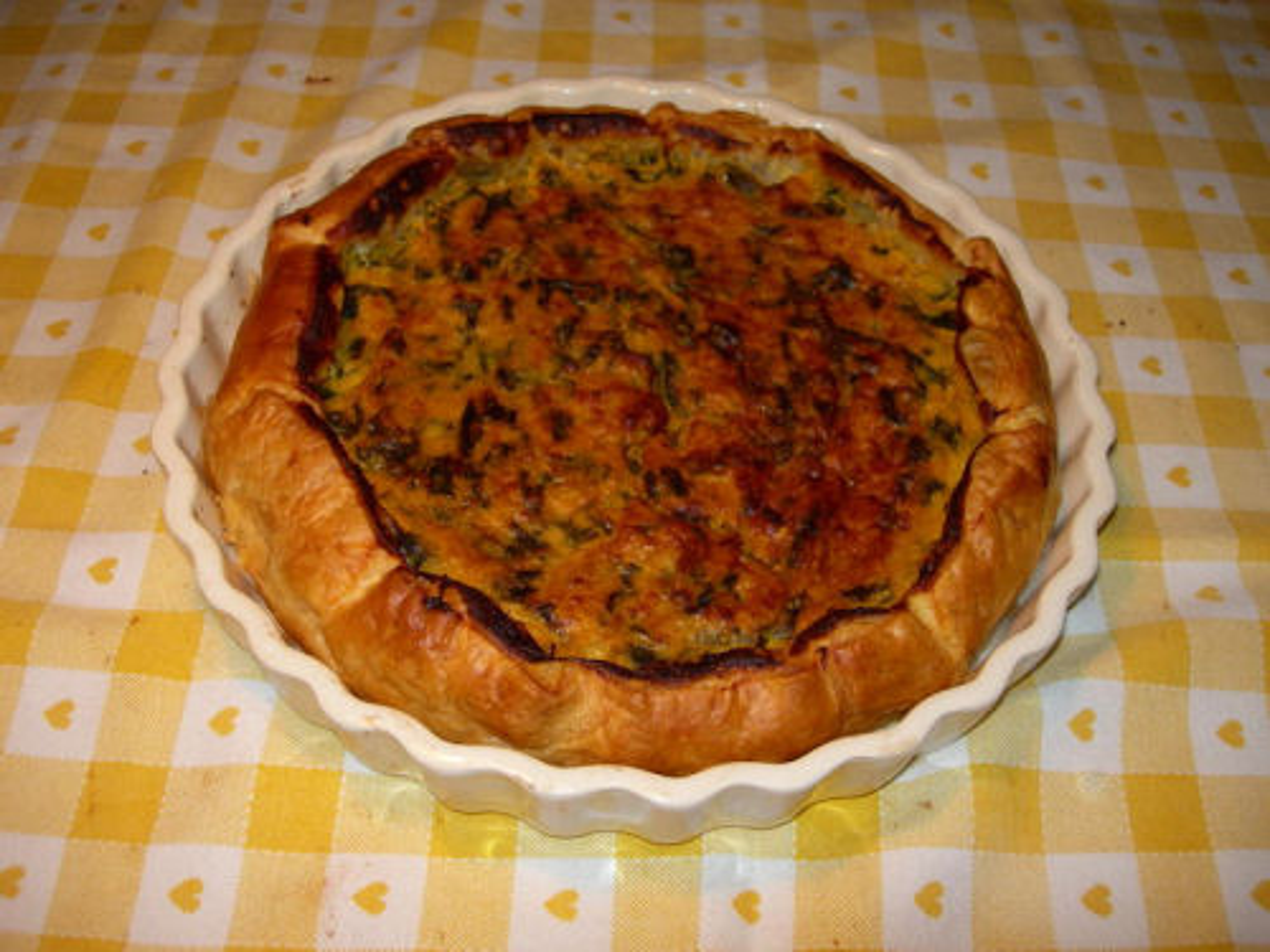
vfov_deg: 37.7
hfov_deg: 49.0
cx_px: 635
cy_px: 476
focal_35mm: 38
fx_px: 1394
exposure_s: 1/60.1
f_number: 2.8
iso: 50
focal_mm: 7.8
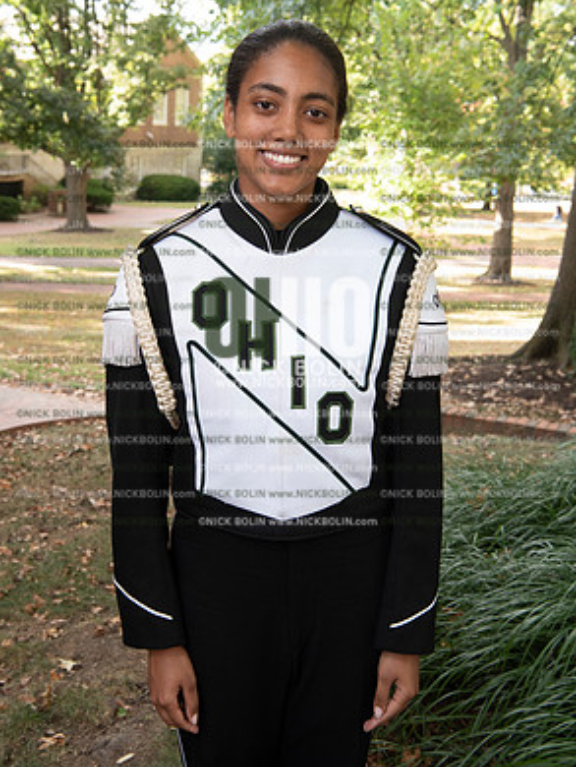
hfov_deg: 28.6
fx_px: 1130
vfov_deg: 37.4
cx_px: 287
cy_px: 332
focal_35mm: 51
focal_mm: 46
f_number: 8
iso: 800
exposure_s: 1/100
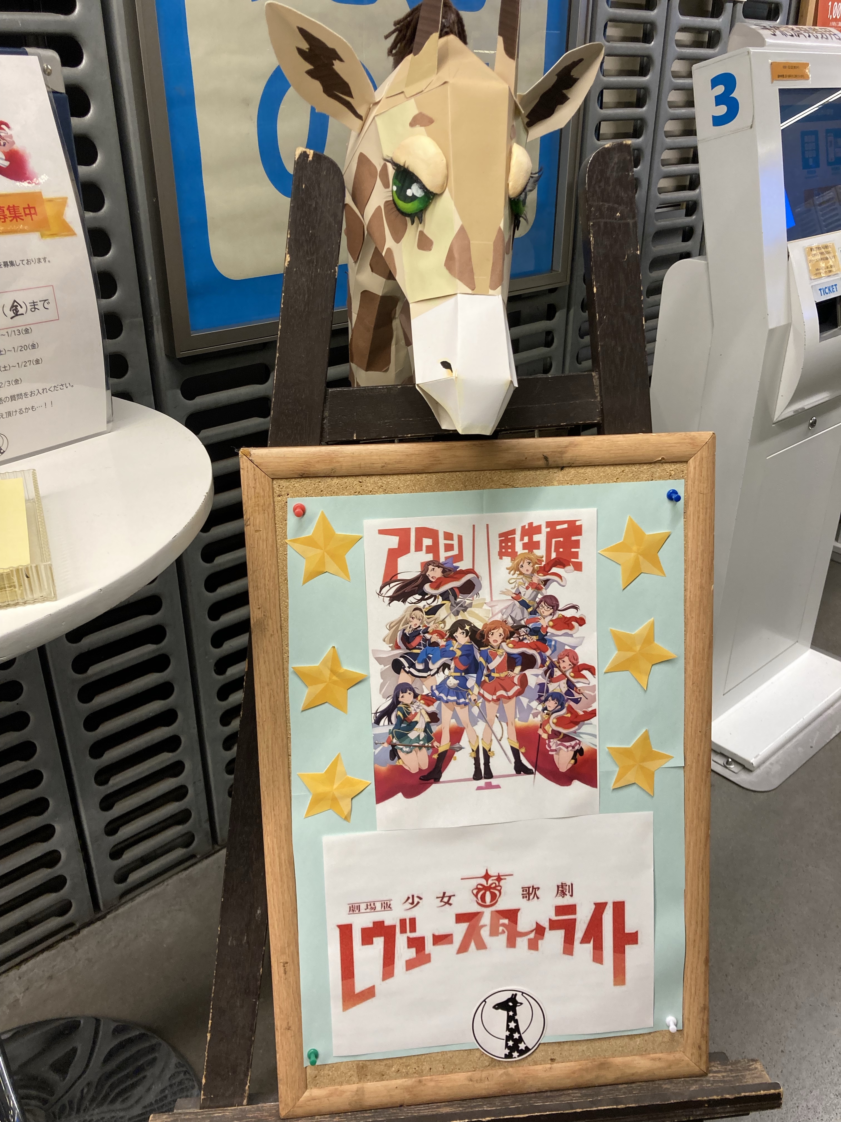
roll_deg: -0.9
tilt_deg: -26.7
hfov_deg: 49.7
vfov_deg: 63.4
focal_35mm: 28
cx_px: 420
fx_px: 907
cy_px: 561
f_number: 1.8
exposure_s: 1/50
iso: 64
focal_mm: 3.99
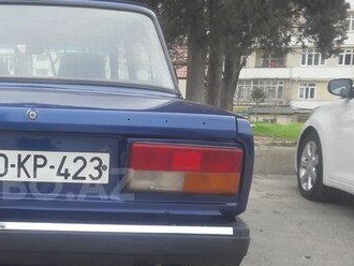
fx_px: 573
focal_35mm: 56
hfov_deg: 32.3
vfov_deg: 25.9
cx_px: 25
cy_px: 184
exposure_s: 1/487
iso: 40
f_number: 1.9
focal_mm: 3.7
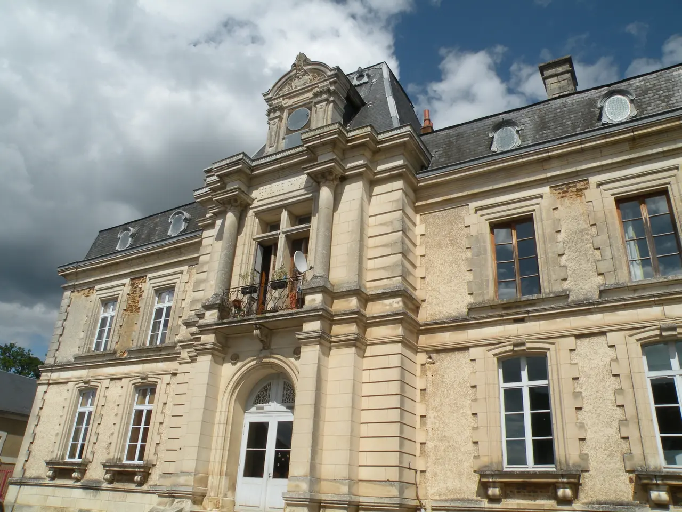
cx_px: 341
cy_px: 256
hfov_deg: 65.3
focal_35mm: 27
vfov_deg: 51.4
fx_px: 532
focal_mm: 4.7
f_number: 7.1
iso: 64
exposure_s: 1/420
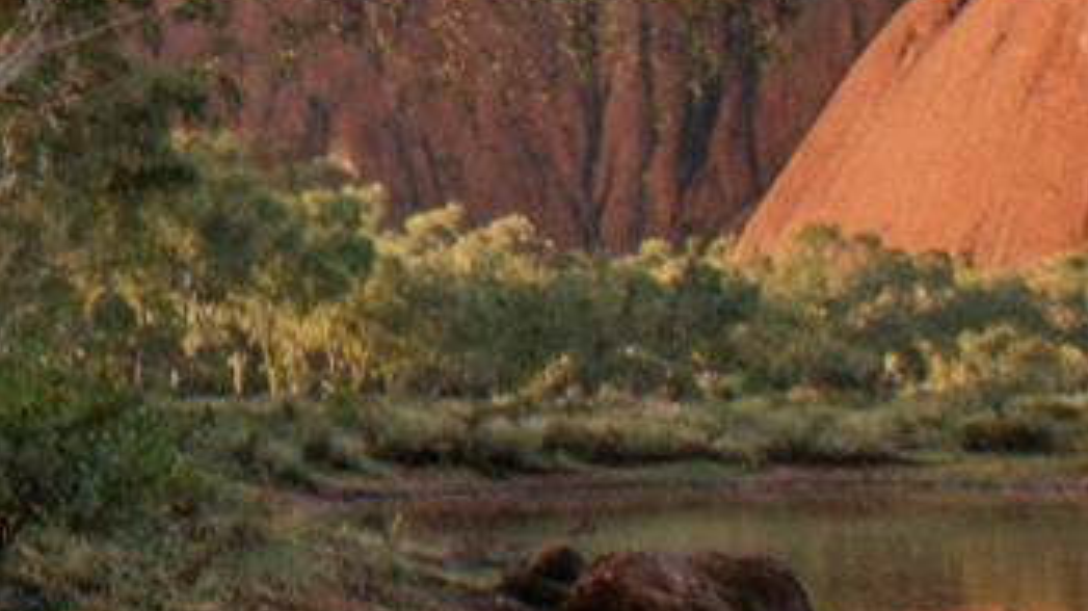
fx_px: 5537
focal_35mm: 192
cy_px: 393
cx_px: 306
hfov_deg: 11.2
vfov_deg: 6.3
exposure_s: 1/640
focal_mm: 64
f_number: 4
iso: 320
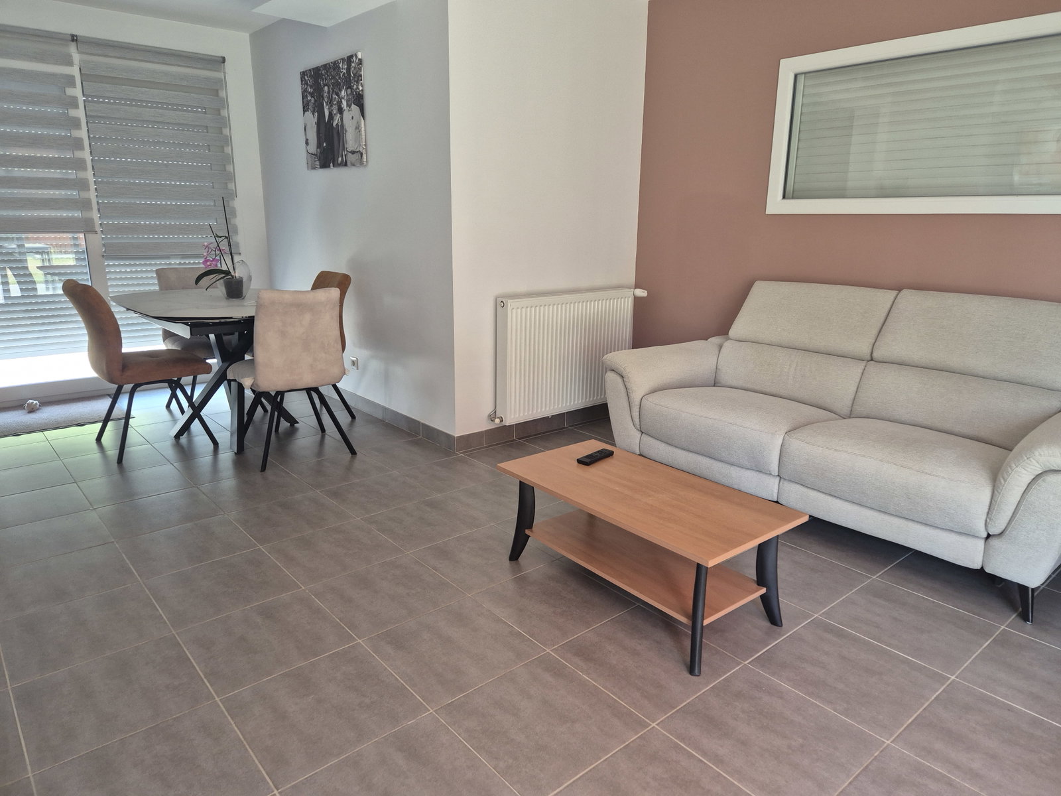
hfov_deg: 73.9
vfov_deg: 58.9
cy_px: 398
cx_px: 530
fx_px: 705
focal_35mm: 23
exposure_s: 1/100
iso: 250
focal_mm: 5.4
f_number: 1.8
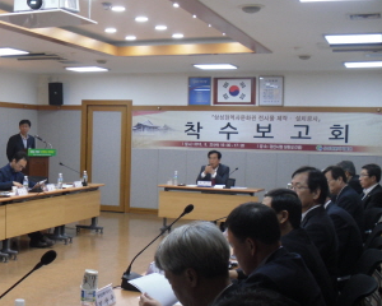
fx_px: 644
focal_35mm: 57
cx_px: 75
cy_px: 159
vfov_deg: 26.7
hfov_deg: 32.1
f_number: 3
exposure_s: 1/25
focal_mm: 6.3
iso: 100
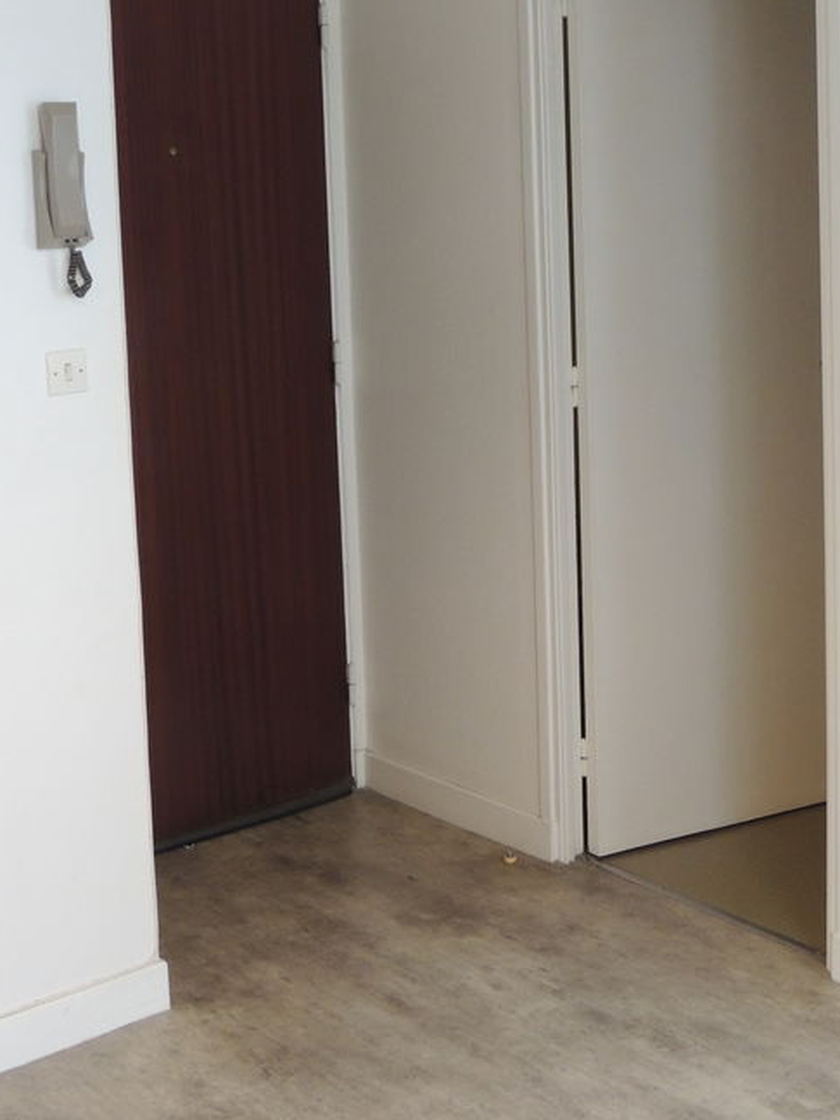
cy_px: 366
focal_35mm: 54
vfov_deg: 35.2
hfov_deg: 27.0
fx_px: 1747
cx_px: 500
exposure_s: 1/30
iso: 400
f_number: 3.3
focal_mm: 6.2
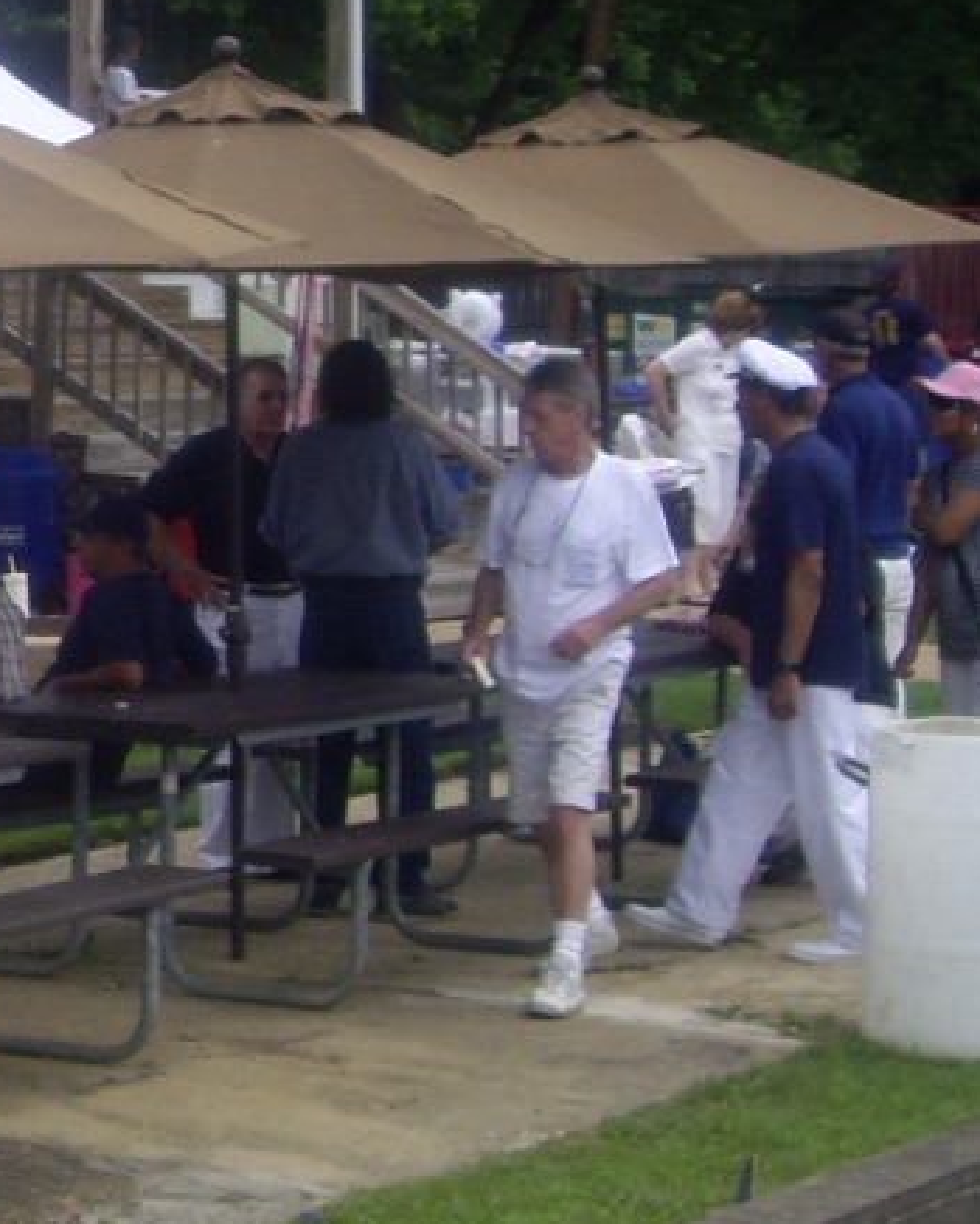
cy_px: 188
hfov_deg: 10.9
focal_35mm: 136
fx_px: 4929
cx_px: -576
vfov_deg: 14.1
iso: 50
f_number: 5.6
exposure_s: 1/160
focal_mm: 7.9
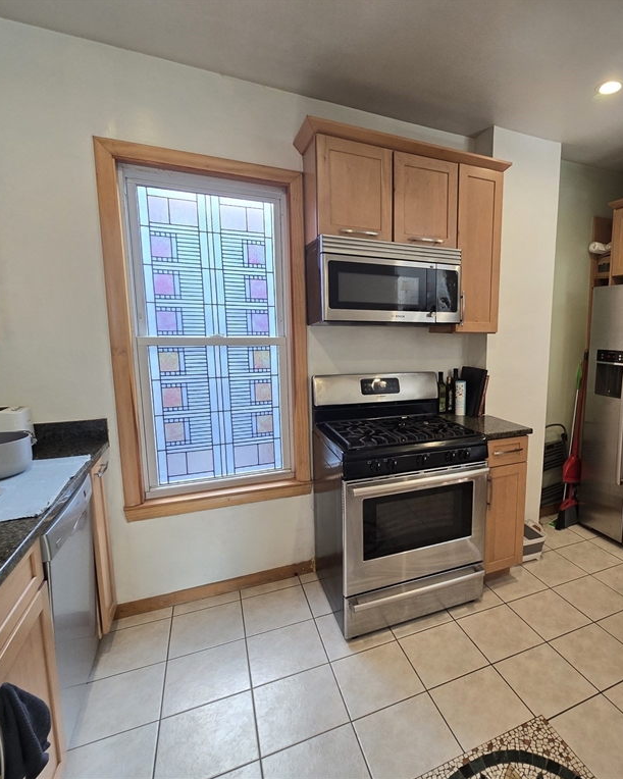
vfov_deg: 89.6
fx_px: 392
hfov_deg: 73.9
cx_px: 430
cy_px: 388
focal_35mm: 17
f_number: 2.2
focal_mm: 2.2
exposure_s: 1/60
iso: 125
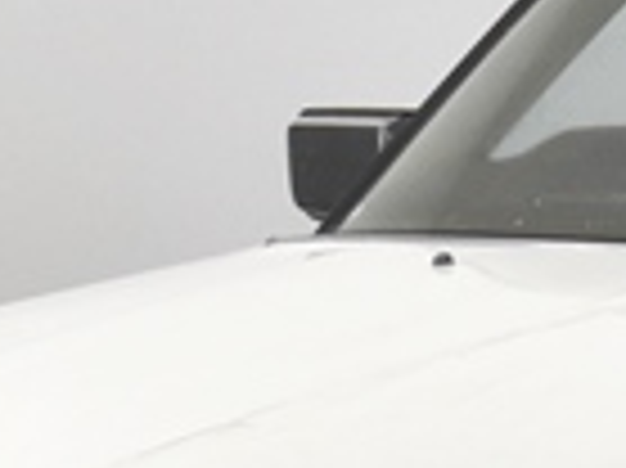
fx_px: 6731
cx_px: 1081
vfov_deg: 4.0
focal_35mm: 373
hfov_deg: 5.3
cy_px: 506
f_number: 9
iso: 1600
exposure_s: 1/320
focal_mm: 35
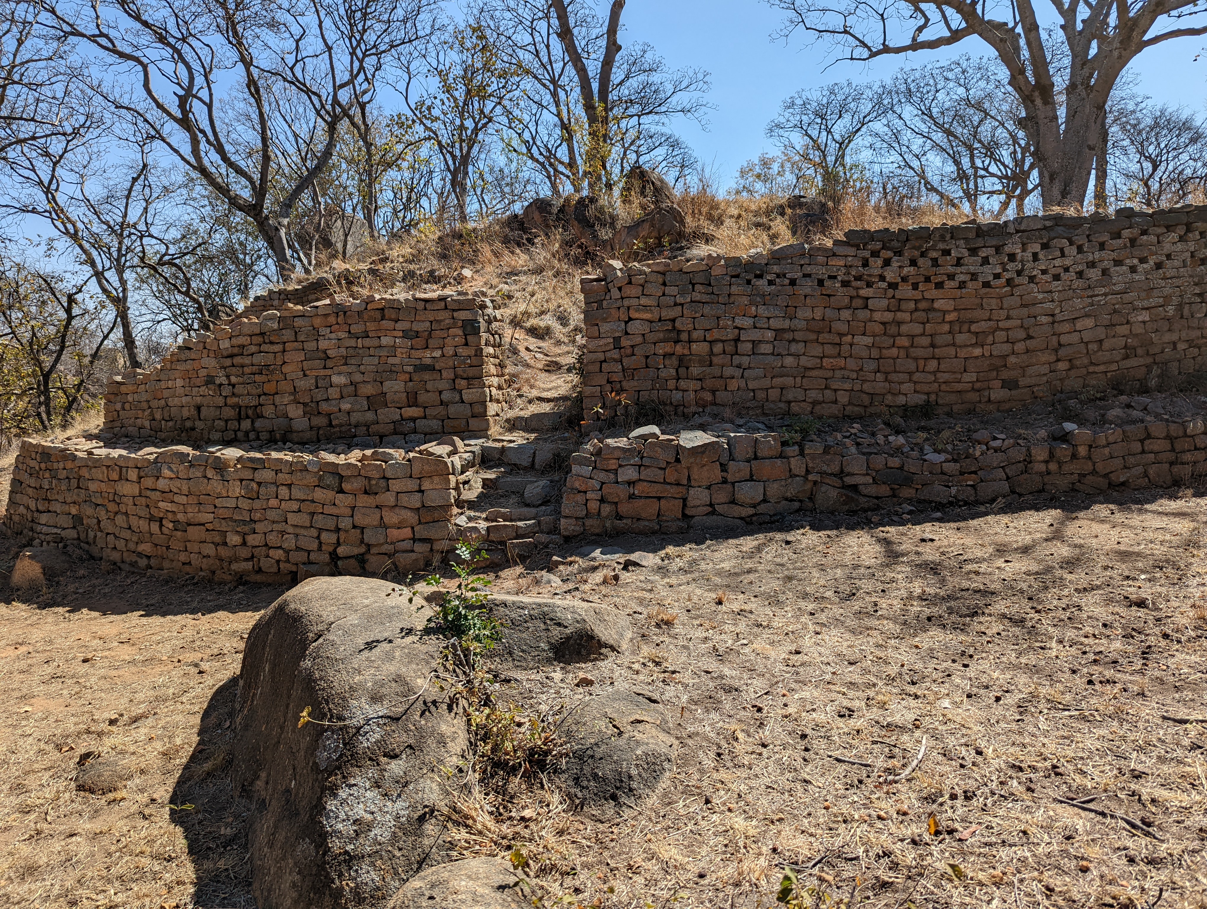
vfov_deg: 56.9
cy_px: 454
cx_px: 604
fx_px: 838
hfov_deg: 71.5
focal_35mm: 24
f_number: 1.85
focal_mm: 6.81
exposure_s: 1/1639
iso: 34
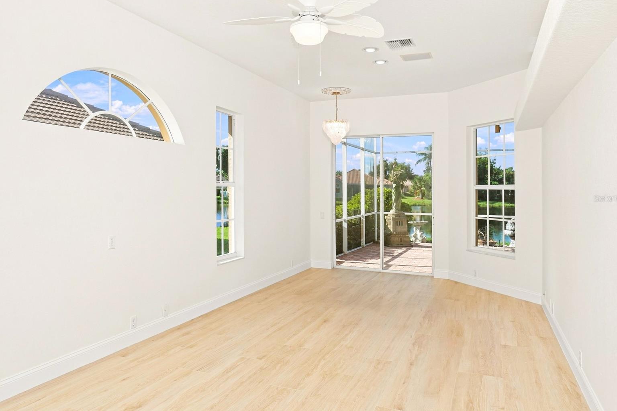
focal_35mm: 25
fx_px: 428
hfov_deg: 71.5
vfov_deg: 51.3
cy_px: 198
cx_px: 308
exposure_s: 1/125
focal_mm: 16
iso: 400
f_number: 8
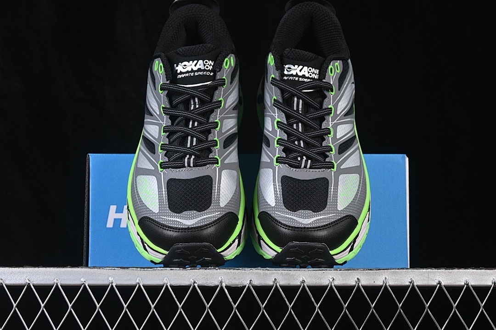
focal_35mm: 75
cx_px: 248
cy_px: 165
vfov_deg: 18.2
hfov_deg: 27.0
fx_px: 1033
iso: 160
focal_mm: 50
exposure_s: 1/60
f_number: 6.3
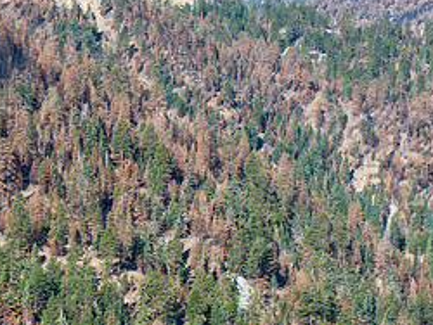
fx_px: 1953
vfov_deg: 9.5
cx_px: 59
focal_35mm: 156
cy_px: 27
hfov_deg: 12.6
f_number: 5.6
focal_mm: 70
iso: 200
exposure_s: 1/500
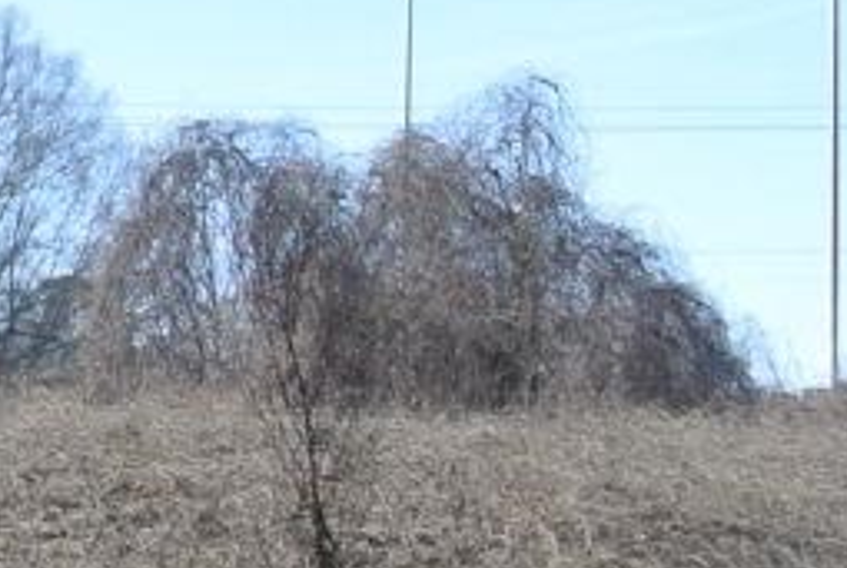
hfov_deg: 7.2
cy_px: 880
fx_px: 6269
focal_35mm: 266
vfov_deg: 5.1
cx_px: -1282
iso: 100
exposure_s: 1/200
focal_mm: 13
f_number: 5.6
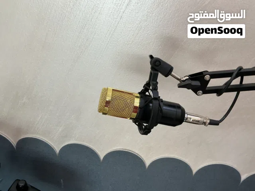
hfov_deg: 61.7
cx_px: 128
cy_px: 96
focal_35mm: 29
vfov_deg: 48.2
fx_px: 214
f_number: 1.8
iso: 64
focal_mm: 3
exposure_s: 1/50
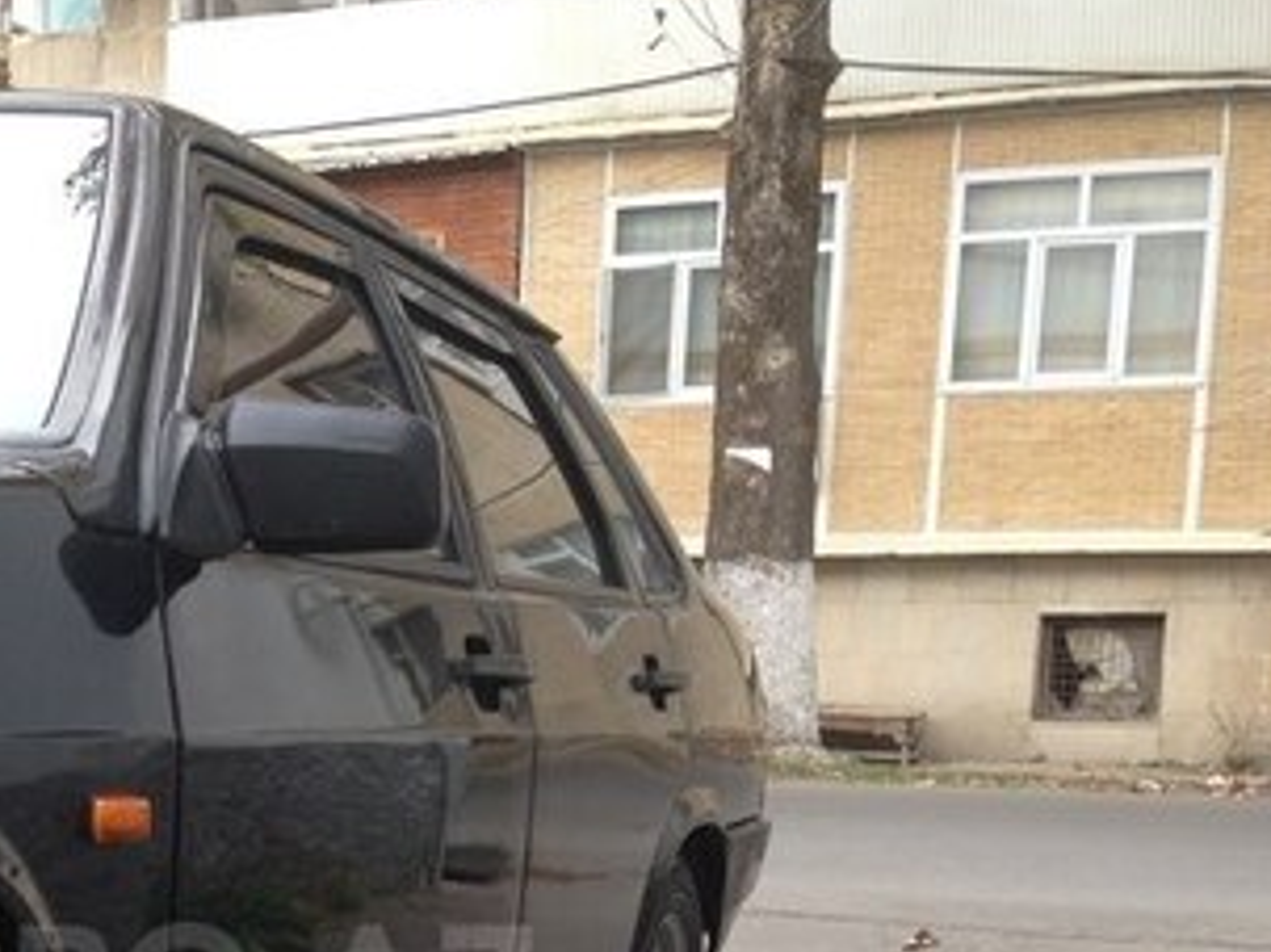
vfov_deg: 19.7
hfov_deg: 26.1
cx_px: 105
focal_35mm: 72
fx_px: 2643
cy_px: 988
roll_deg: -1.5
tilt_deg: -6.8
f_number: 2.4
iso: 50
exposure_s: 1/120
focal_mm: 4.12
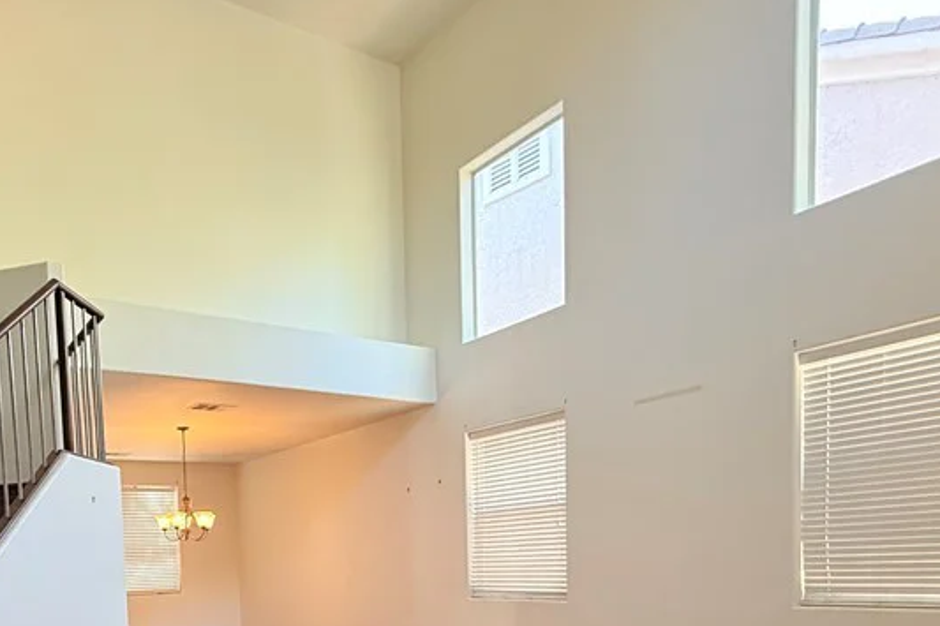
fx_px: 731
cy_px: 617
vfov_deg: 40.9
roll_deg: +1.6
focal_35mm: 28
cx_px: 236
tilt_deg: -2.0
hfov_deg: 61.8
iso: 200
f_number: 2.2
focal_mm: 2.22
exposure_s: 1/60
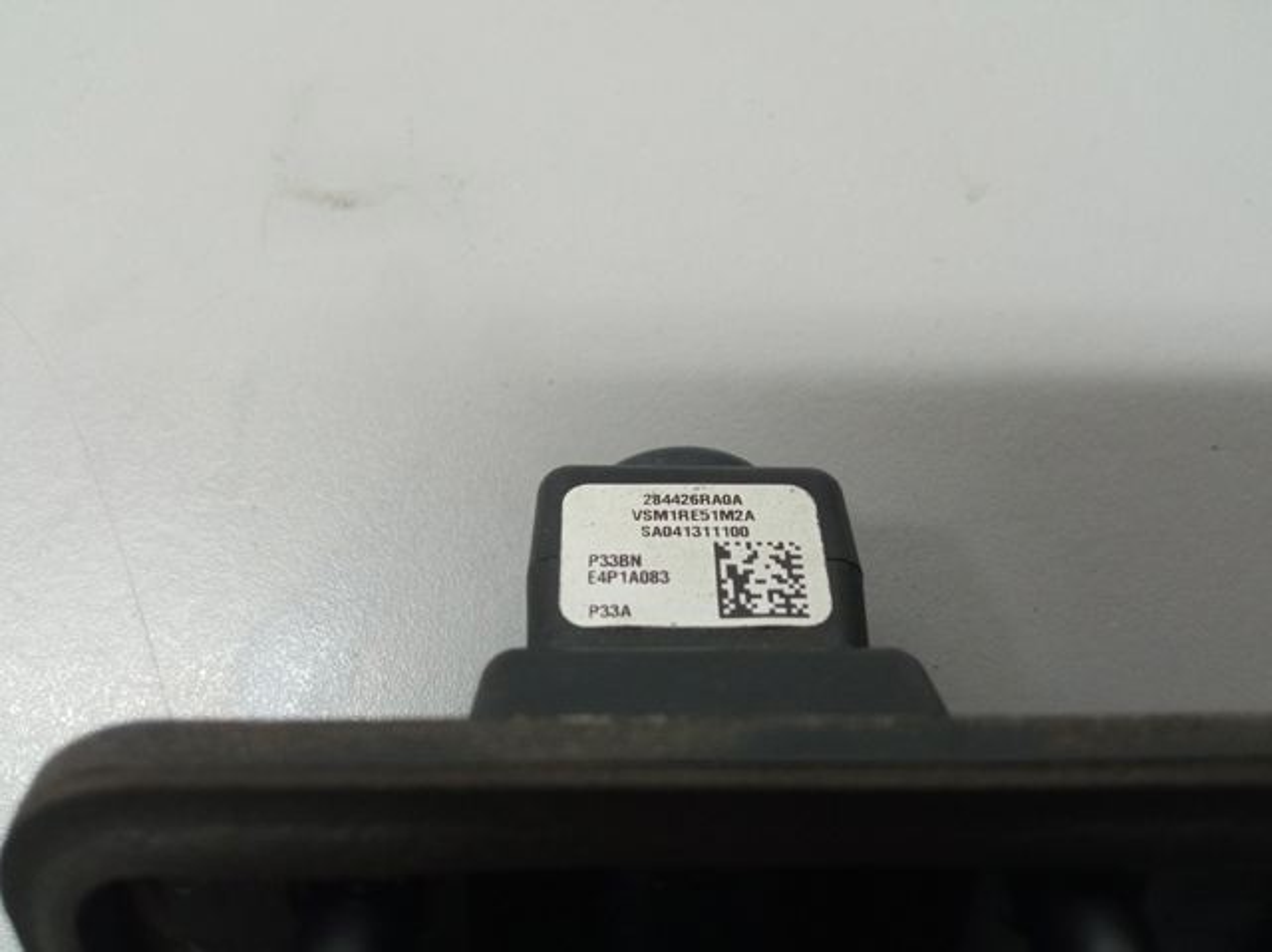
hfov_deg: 65.4
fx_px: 991
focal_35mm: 27
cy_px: 476
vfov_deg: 51.3
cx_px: 636
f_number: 2.2
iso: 375
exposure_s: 1/25
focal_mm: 3.79
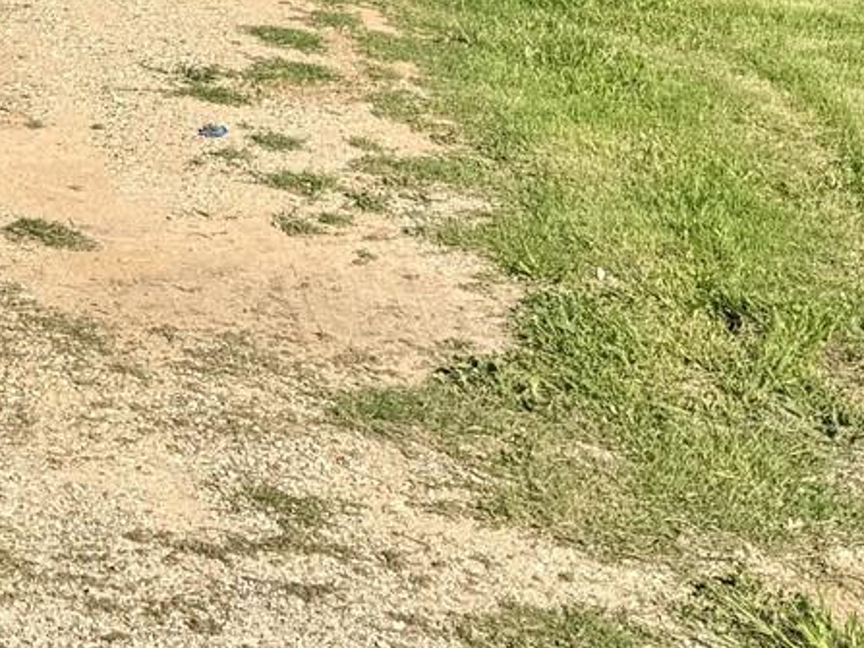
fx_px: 2745
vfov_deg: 11.6
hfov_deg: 15.4
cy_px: -785
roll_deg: -0.1
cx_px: -700
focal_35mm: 110
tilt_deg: +3.3
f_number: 1.78
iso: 80
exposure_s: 1/4049
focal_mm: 6.76
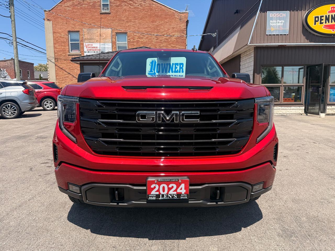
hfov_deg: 71.6
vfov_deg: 56.8
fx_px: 232
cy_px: 126
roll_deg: +0.8
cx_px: 168
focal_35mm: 24
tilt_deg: -6.8
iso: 80
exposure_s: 1/2370
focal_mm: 6.76
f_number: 1.78
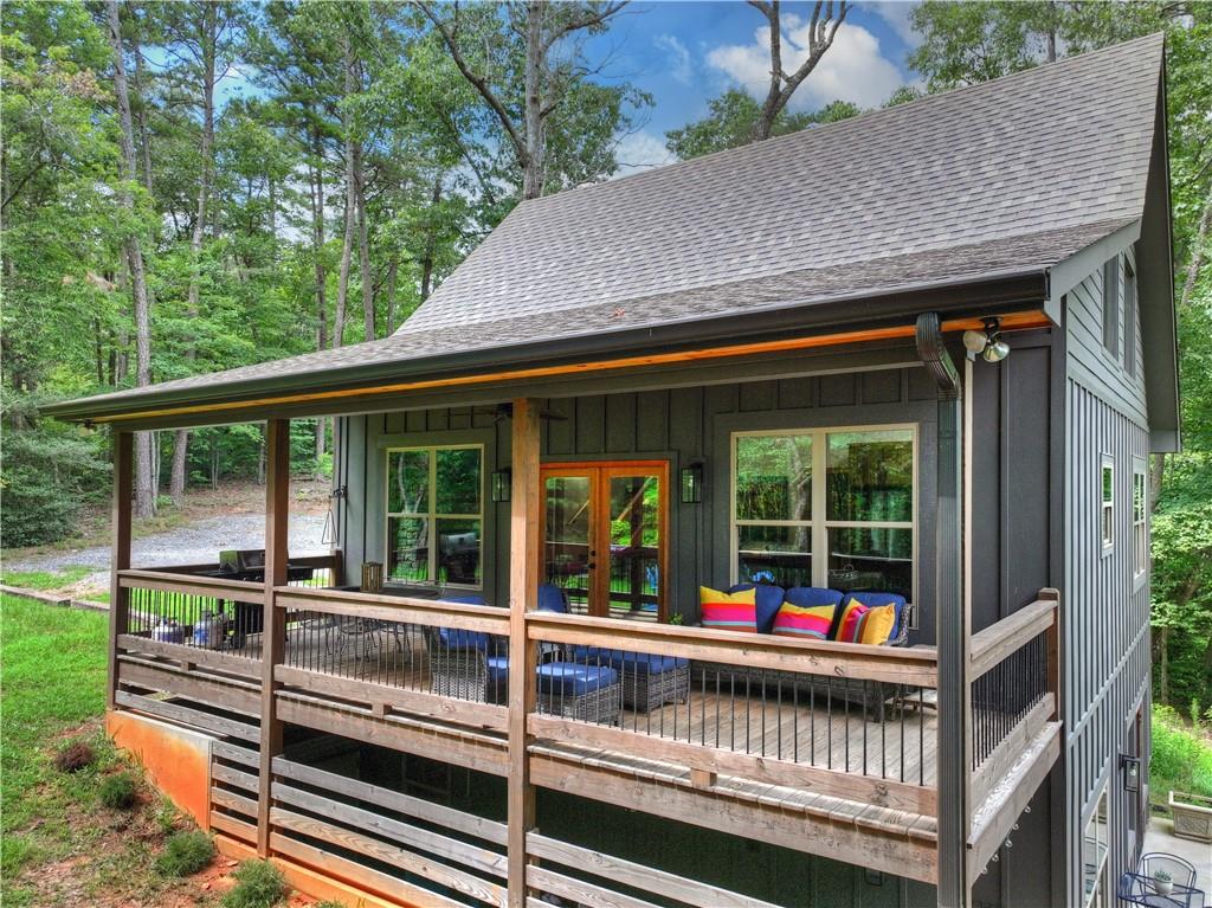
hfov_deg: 71.6
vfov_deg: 56.8
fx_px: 840
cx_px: 606
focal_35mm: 24
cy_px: 454
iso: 230
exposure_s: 1/1000
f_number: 2.8
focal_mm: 12.3
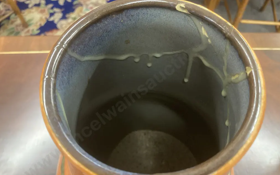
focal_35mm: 30
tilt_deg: -59.5
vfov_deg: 41.8
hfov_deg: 62.9
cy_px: 92
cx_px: 140
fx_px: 229
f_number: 1.8
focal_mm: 3.99
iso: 250
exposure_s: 1/50
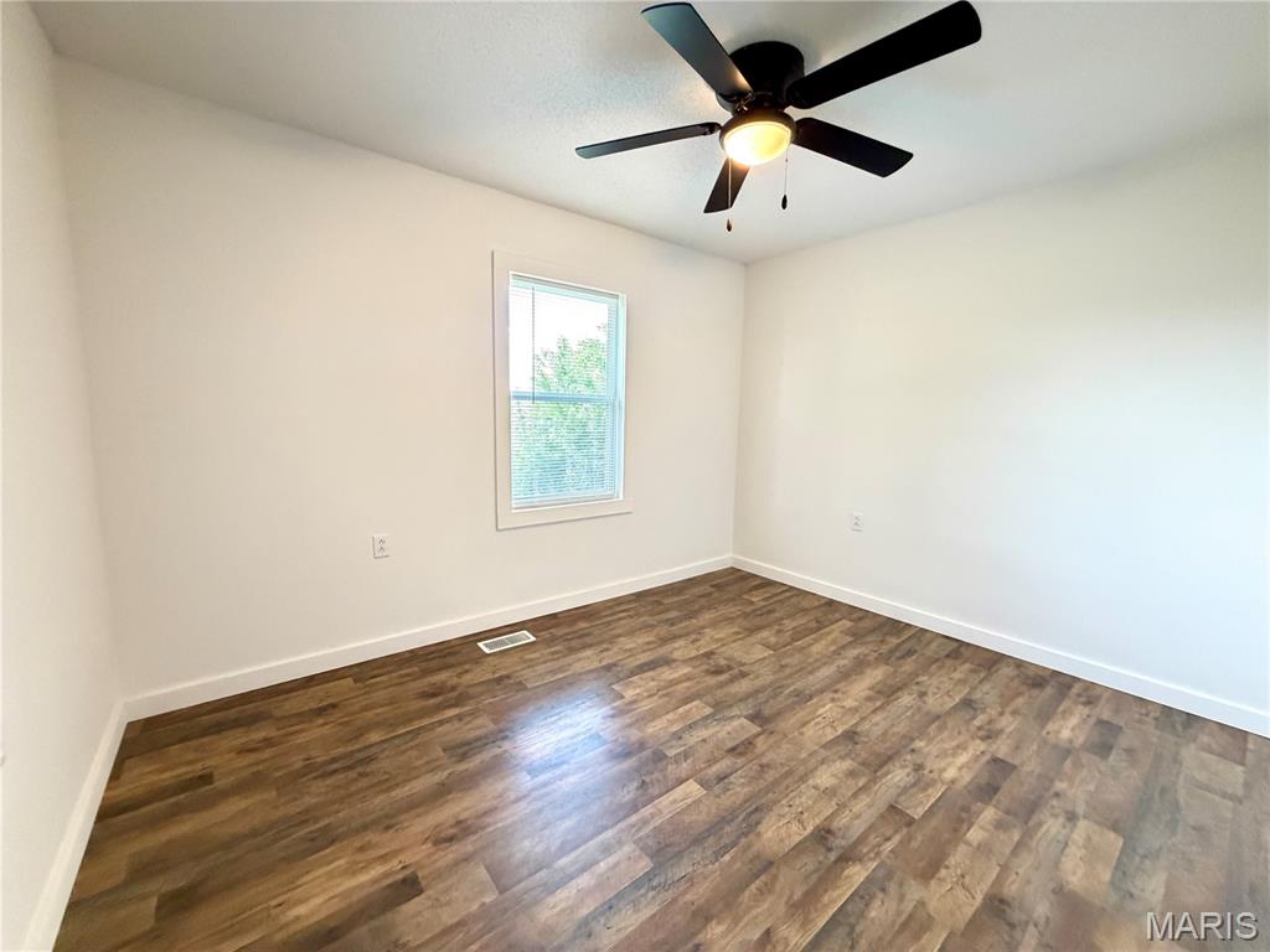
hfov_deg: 102.1
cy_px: 476
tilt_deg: -6.5
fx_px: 514
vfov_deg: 85.7
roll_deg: -0.9
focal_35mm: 14
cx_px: 635
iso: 640
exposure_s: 1/60
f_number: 2.2
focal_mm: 2.22
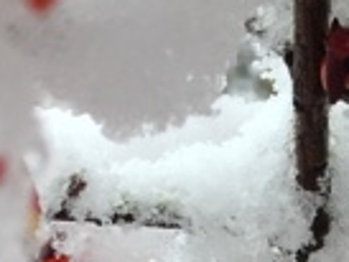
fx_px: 1493
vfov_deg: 9.3
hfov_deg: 12.7
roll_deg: +1.8
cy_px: 553
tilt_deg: +15.0
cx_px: 507
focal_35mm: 148
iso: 25
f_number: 2.2
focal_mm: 4.15
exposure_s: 1/120
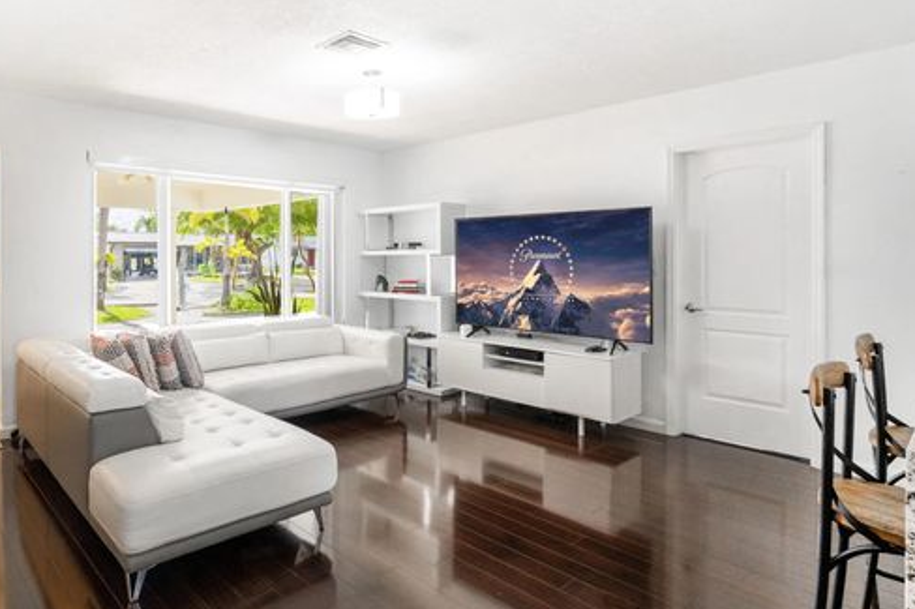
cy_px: 275
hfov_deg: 78.0
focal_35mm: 22
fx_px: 550
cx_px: 339
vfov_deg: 57.8
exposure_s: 1/30
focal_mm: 11
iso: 640
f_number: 6.3
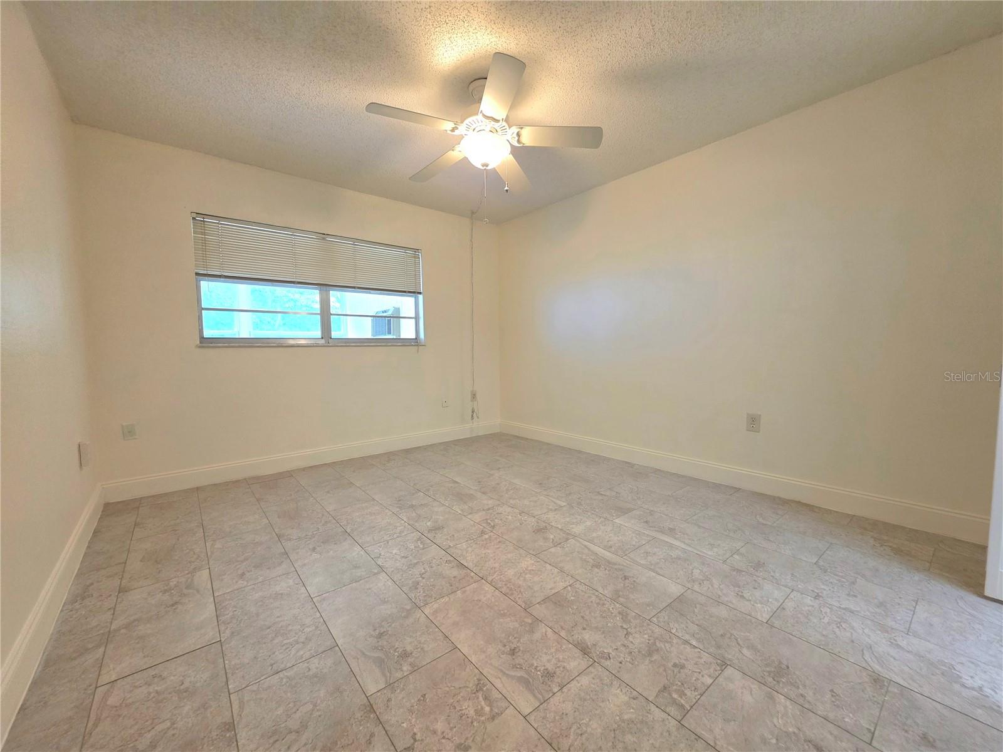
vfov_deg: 89.9
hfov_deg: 106.2
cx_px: 502
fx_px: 377
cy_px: 376
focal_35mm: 13
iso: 125
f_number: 1.9
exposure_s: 1/120
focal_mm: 2.2
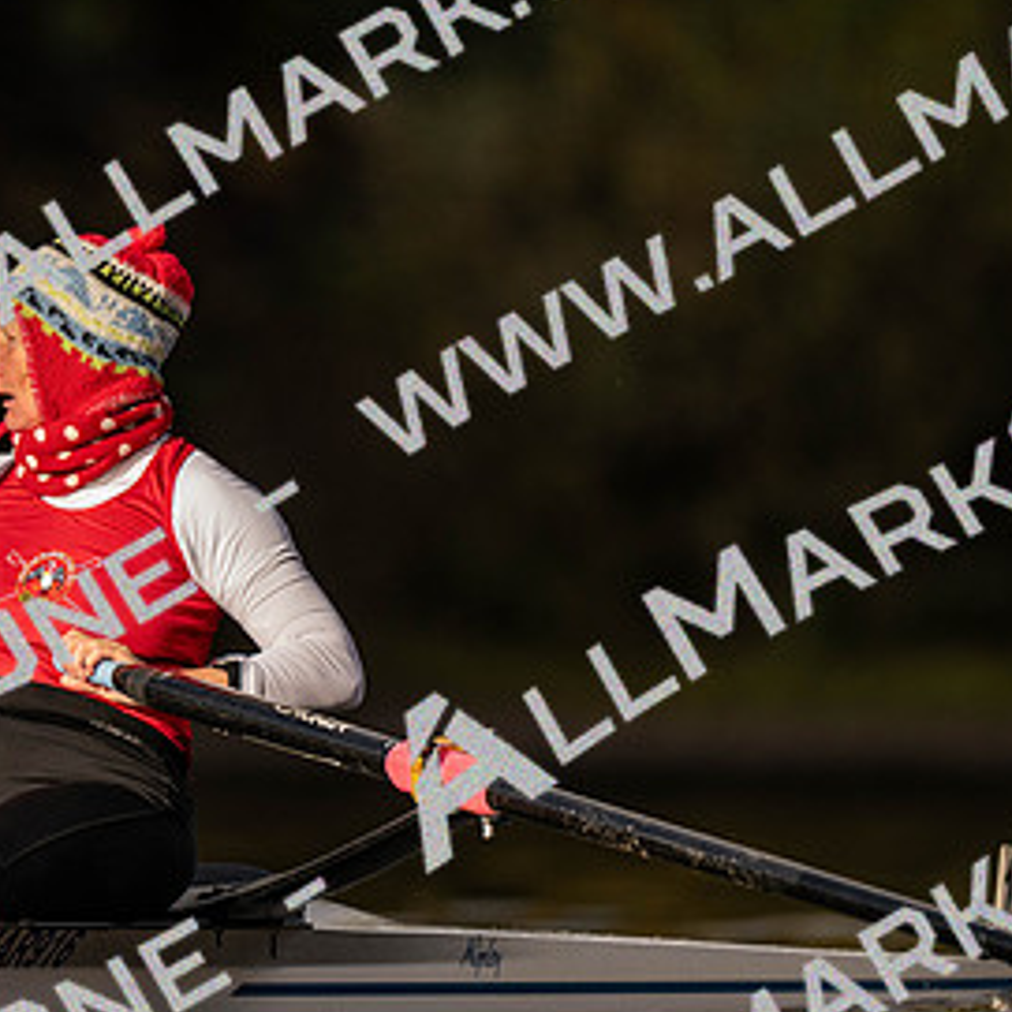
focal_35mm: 1093
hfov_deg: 1.6
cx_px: 86
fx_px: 36152
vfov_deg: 1.6
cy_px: 517
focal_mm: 600
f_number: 4
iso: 320
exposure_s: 1/2500
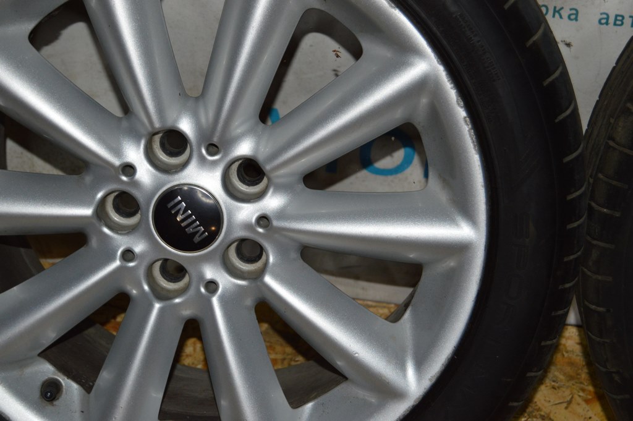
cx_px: 316
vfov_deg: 18.2
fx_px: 1318
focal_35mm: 75
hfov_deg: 27.0
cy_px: 210
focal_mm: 50
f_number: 5.6
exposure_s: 1/60
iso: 900
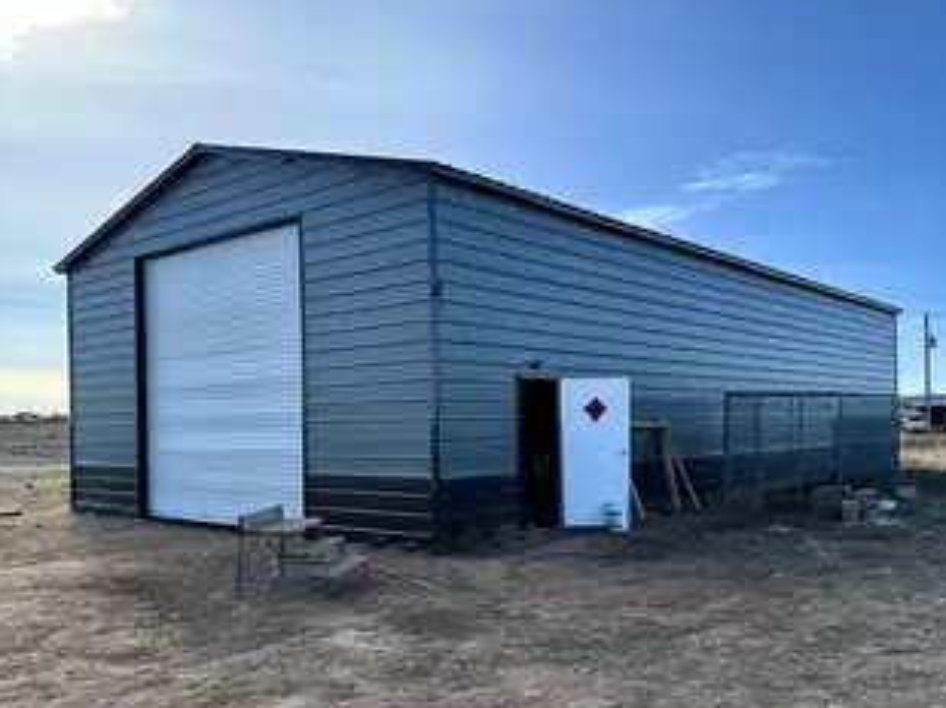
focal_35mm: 31
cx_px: 500
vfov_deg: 45.1
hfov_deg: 58.3
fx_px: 847
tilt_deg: +1.4
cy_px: 424
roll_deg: +1.2
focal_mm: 6.86
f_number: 1.78
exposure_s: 1/2967
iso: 80
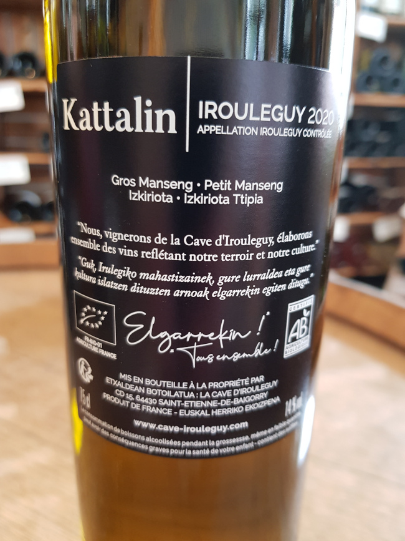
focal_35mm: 26
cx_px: 202
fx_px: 406
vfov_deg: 67.3
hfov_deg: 53.1
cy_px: 270
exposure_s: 1/33
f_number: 1.7
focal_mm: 4.2
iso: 200
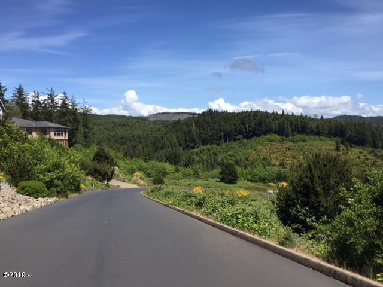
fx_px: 321
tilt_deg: -0.9
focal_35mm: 29
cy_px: 144
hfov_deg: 61.7
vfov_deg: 48.2
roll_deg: +0.1
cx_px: 192
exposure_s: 1/1883
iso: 32
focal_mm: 4.15
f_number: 2.2
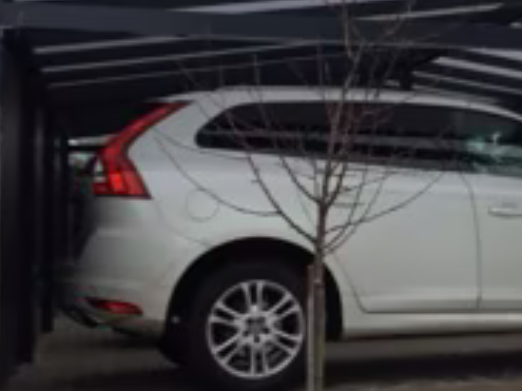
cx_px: 485
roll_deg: +0.8
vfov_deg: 19.3
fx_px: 1145
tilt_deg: +1.4
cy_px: 160
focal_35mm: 76
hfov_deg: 24.8
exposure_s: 1/100
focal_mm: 4.15
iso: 64
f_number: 2.2
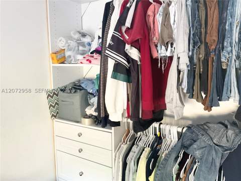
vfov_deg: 48.2
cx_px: 120
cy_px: 90
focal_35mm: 29
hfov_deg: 61.7
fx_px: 202
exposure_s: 1/60
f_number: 1.8
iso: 200
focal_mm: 3
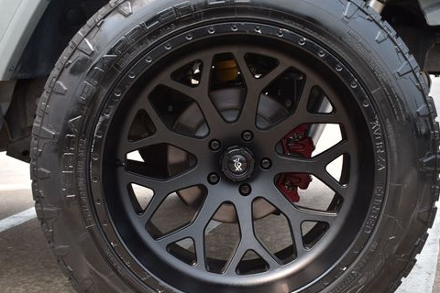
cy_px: 172
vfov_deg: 22.6
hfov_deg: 33.3
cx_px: 255
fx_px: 733
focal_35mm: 60
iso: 400
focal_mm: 30
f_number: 10
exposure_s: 1/200
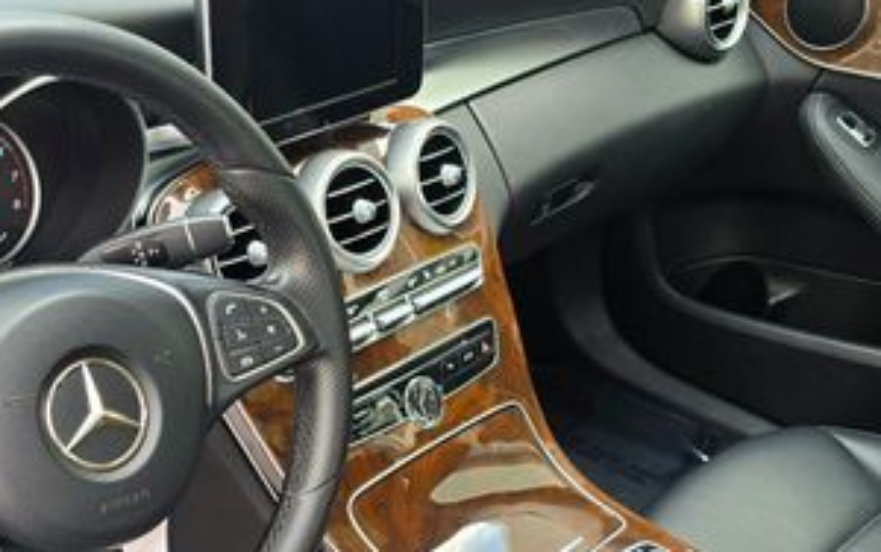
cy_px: 508
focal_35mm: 52
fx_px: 1249
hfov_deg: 38.6
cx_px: 341
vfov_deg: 24.1
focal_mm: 6.3
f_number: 1.7
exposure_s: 1/180
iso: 80
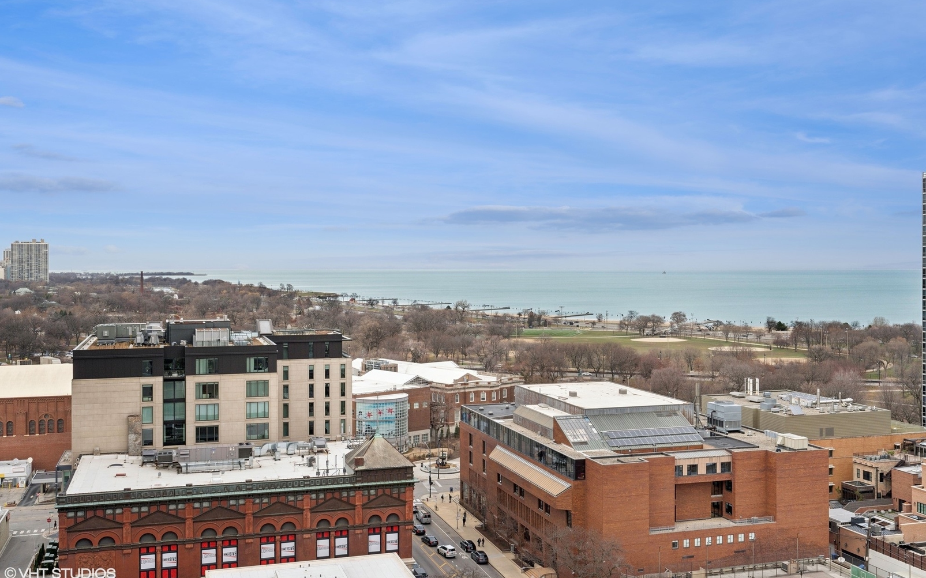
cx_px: 463
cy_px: 275
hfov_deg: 54.0
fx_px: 908
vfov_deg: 35.3
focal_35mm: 36
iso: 200
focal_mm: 35
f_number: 8
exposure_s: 1/250
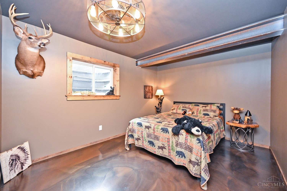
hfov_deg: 104.3
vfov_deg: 81.2
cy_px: 96
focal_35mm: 14
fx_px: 112
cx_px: 144
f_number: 4
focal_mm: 14
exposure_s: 1/60
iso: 1600
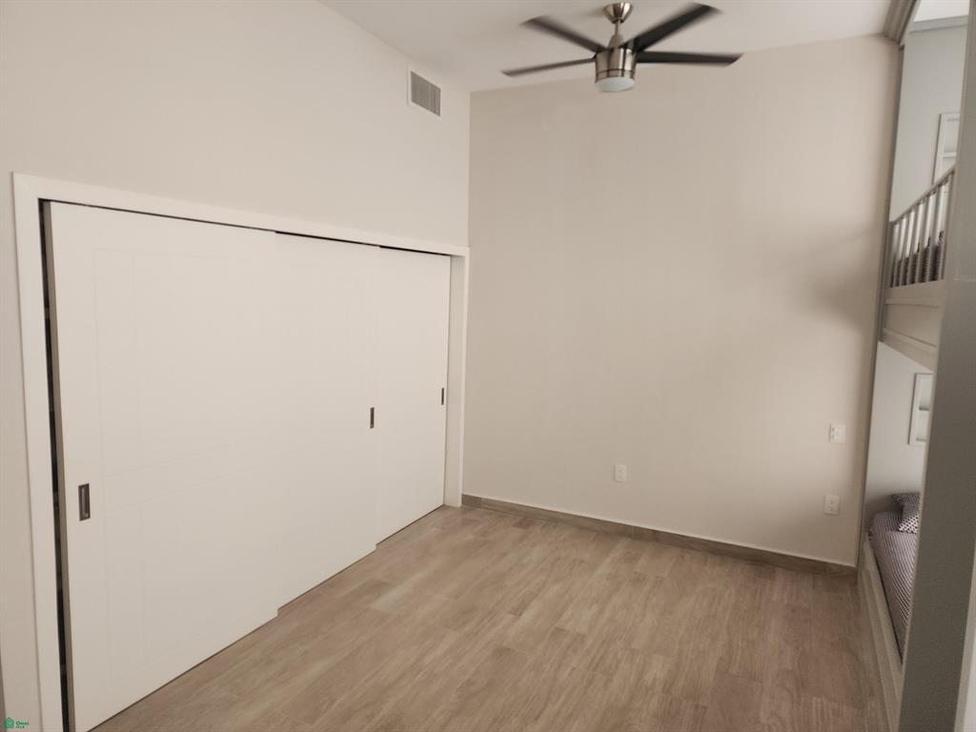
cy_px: 366
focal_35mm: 23
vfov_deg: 58.9
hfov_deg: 73.9
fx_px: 648
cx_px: 488
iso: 32
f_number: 1.8
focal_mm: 6.4
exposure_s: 1/60
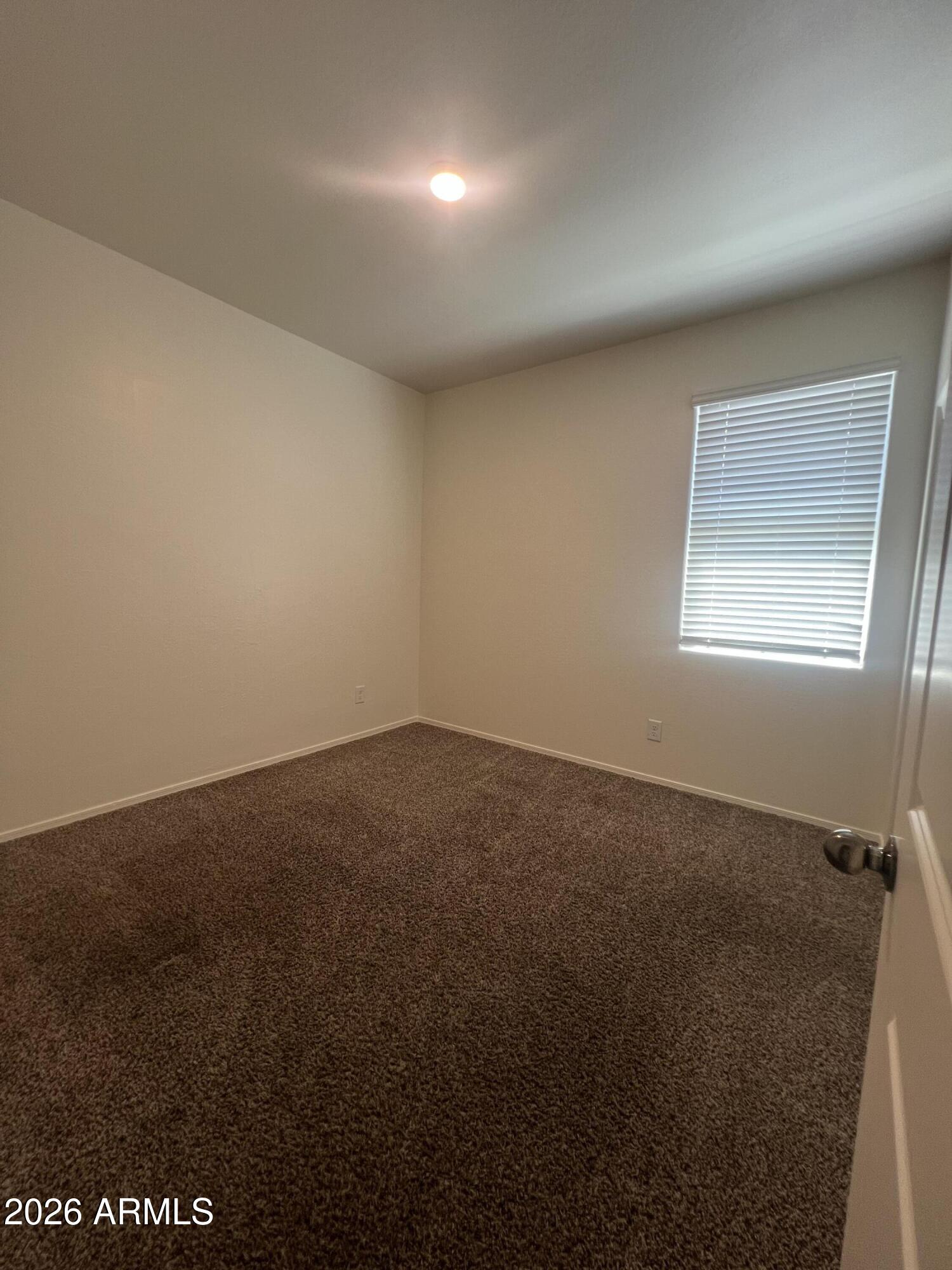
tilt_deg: -5.5
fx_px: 477
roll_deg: -1.3
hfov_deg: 89.9
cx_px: 476
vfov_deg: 106.2
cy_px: 635
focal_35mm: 13
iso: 64
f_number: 1.8
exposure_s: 1/30
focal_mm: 1.57
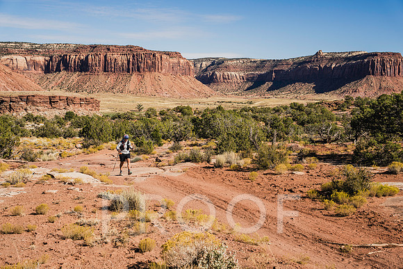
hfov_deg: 38.9
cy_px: 134
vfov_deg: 26.5
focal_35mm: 51
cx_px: 202
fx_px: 571
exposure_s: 1/1000
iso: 100
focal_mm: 51
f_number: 5
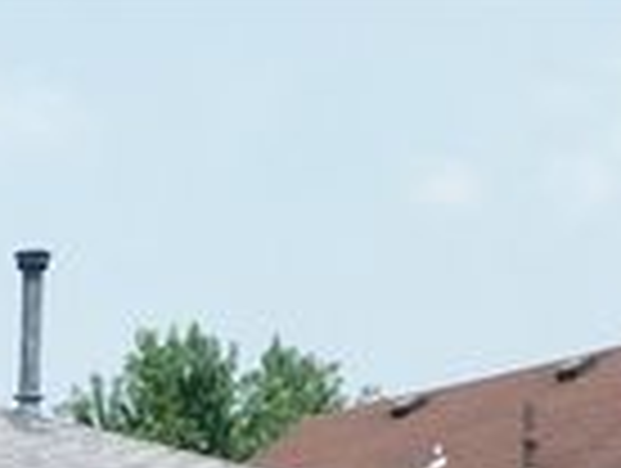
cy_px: 830
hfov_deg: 14.2
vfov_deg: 10.8
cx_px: -302
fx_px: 2336
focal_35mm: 130
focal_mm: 6.3
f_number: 3.5
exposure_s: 1/1000
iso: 125
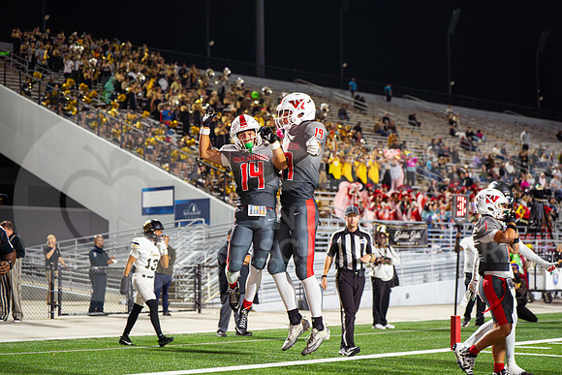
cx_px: 281
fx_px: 1093
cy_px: 188
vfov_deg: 19.5
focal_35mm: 70
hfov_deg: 28.8
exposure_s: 1/1250
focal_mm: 70
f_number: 3.2
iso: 2500
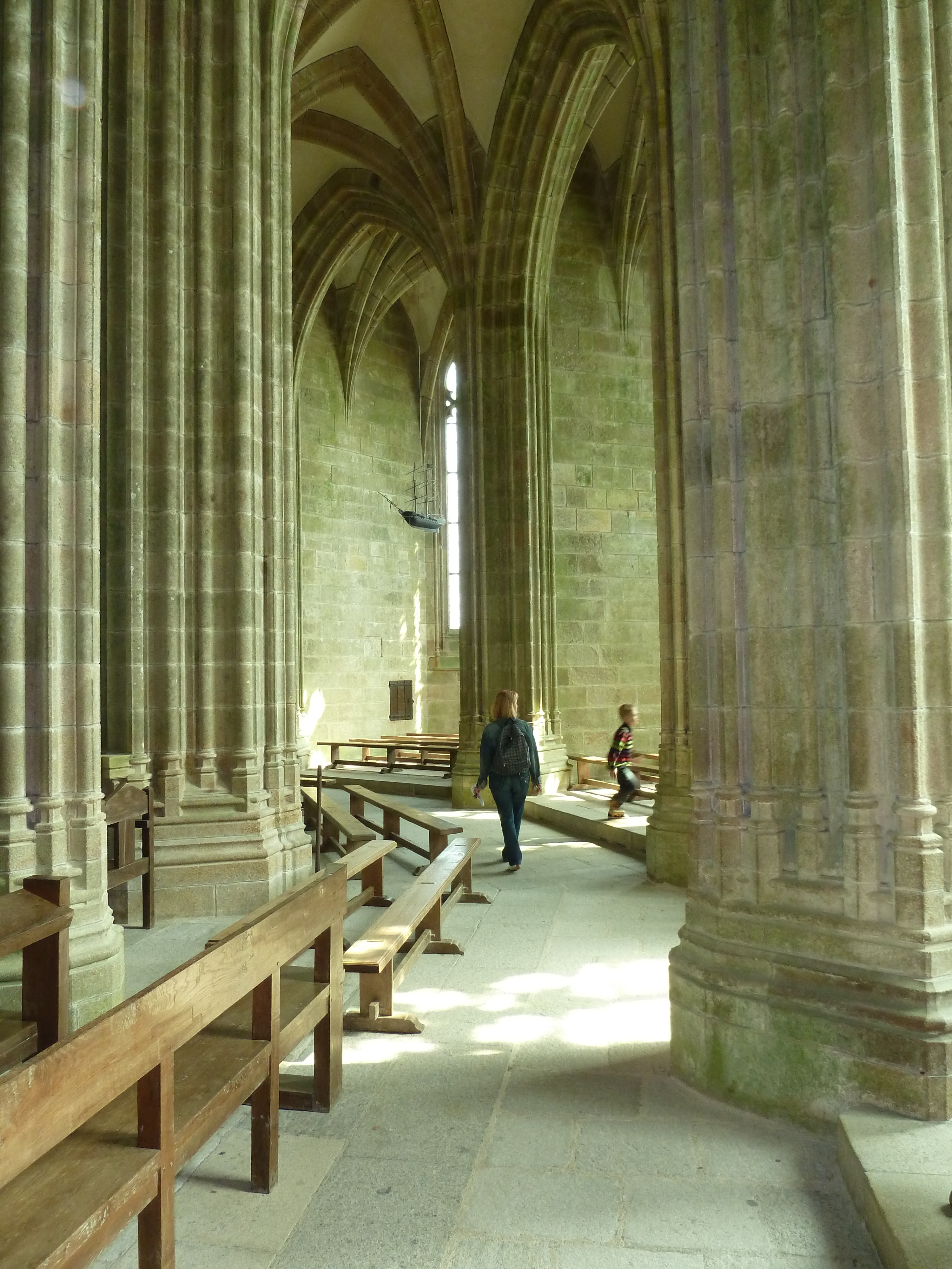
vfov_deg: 69.4
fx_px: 917
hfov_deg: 54.9
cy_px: 634
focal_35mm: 25
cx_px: 476
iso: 200
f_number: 3.3
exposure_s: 1/30
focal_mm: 4.1
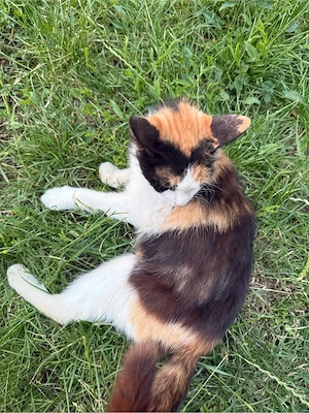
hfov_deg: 56.8
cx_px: 154
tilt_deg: -70.3
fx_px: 286
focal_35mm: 24
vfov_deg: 71.6
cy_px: 206
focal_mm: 6.76
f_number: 1.78
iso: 640
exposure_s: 1/60
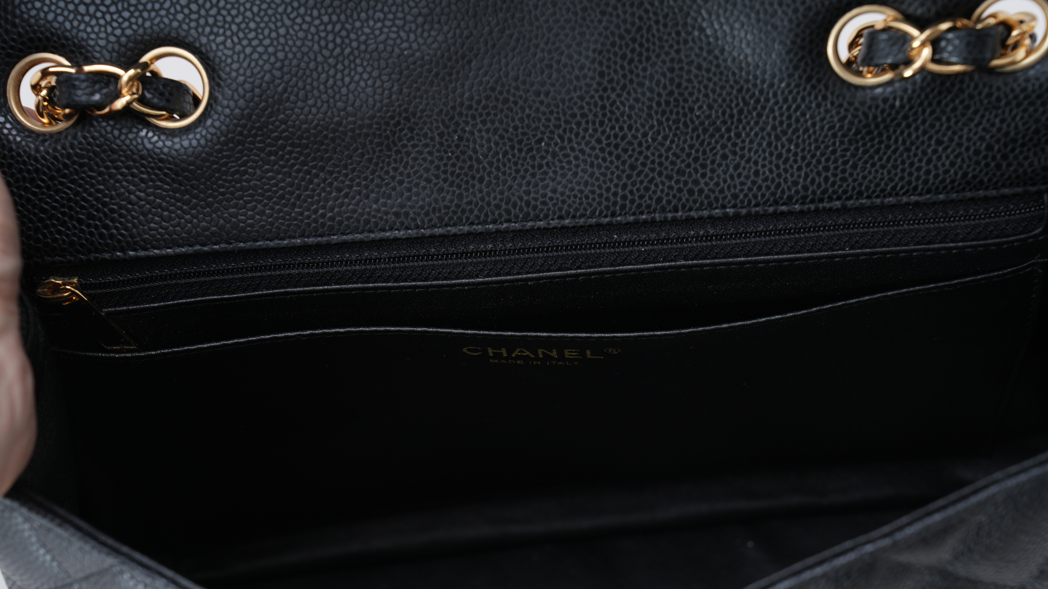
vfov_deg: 16.3
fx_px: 2056
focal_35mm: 74
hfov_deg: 28.6
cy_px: 351
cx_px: 525
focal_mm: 70
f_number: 7.1
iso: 250
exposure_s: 1/125
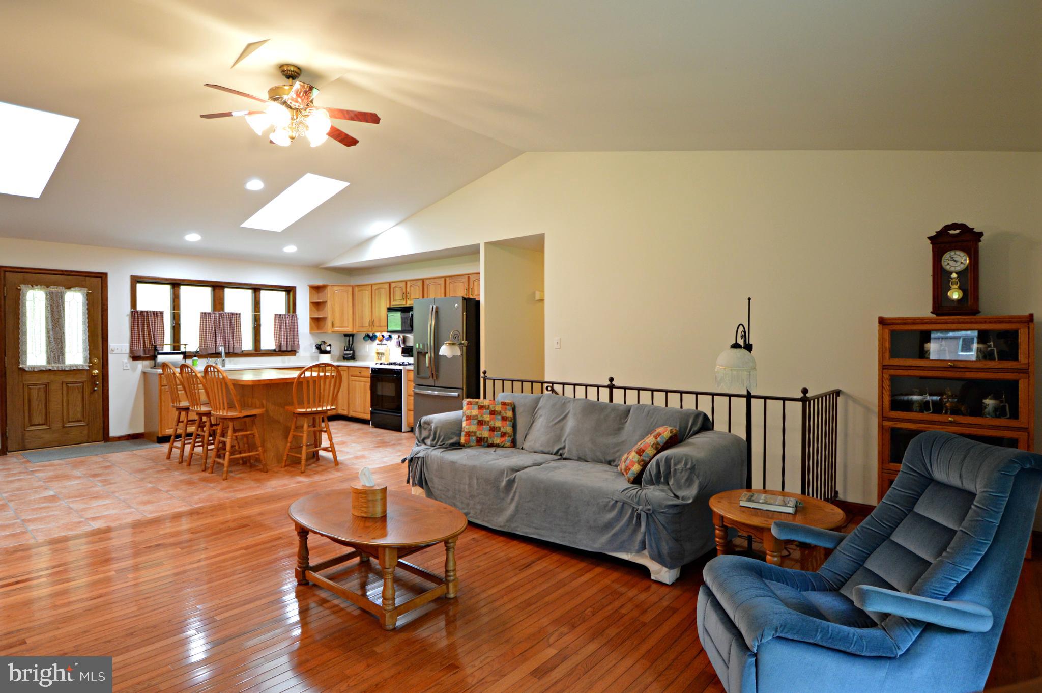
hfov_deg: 90.1
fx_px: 520
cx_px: 521
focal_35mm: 18
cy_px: 346
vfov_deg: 67.3
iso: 800
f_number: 3.8
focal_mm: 12
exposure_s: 1/25
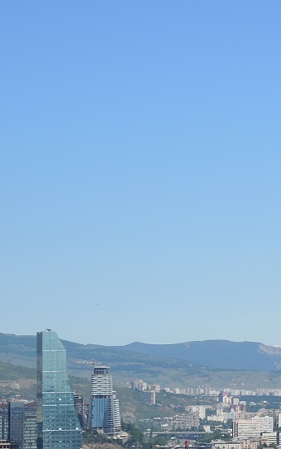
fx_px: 2059
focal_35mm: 168
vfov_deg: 12.4
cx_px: 470
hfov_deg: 7.6
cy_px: 329
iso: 80
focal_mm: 14.1
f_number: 3.2
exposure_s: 1/1600
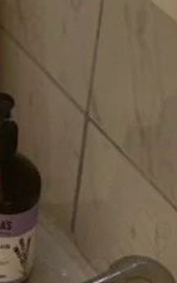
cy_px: -401
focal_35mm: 162
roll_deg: -3.1
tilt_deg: -11.6
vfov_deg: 10.9
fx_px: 1250
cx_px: -355
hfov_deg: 7.2
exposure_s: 1/50
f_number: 1.8
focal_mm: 4.25
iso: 160
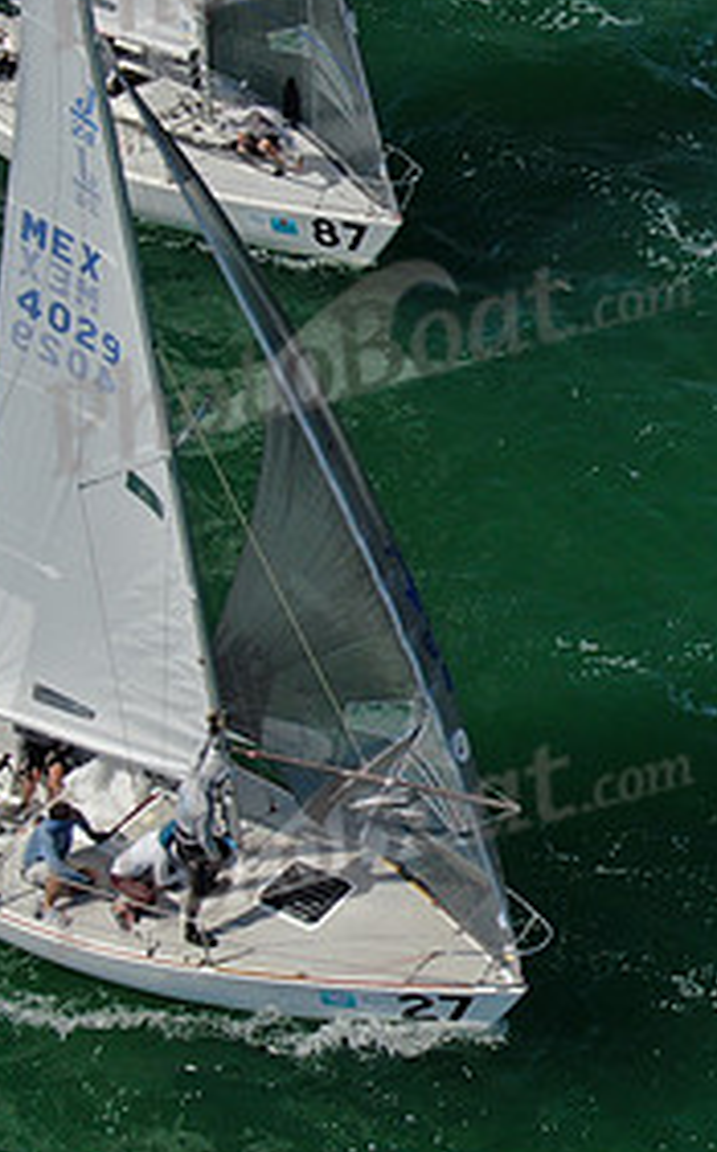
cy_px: 531
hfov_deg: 12.3
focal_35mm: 103
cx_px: 934
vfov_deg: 20.2
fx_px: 3229
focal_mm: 8.42
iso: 100
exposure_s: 1/2000
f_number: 3.8
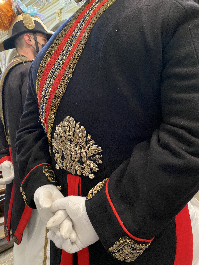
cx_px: 100
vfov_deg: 67.3
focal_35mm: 26
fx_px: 199
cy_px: 132
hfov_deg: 53.1
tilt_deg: -0.2
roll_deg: +2.7
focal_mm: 4.25
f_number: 1.8
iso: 640
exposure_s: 1/25
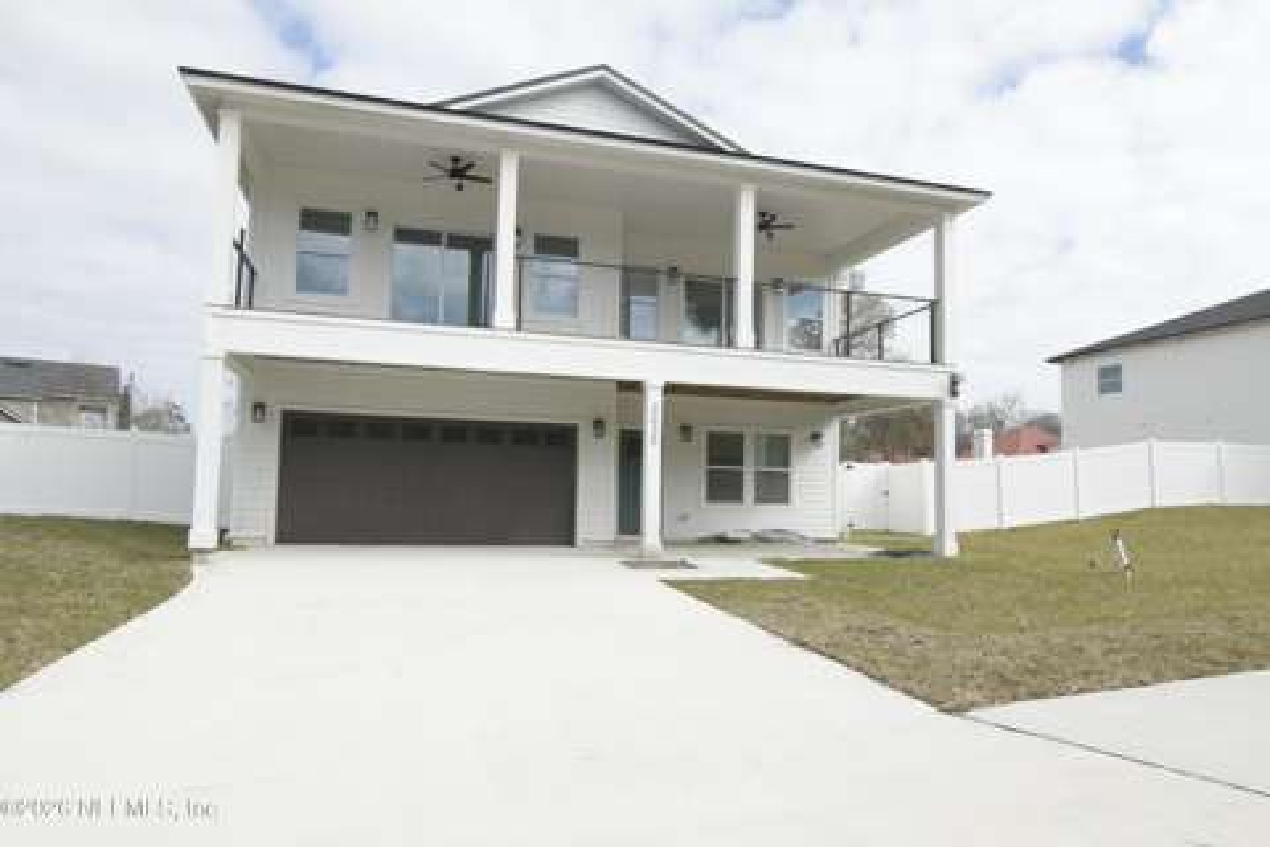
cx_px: 635
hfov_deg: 81.2
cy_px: 424
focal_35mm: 21
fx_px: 741
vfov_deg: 59.5
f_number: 10
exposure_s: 1/1250
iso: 1000
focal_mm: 14
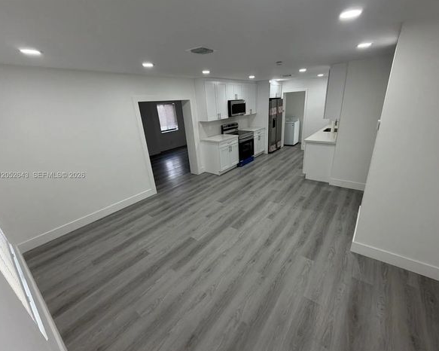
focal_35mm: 15
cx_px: 232
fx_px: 195
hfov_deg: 96.7
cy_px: 176
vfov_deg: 84.0
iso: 125
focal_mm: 2.22
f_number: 2.2
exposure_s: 1/120
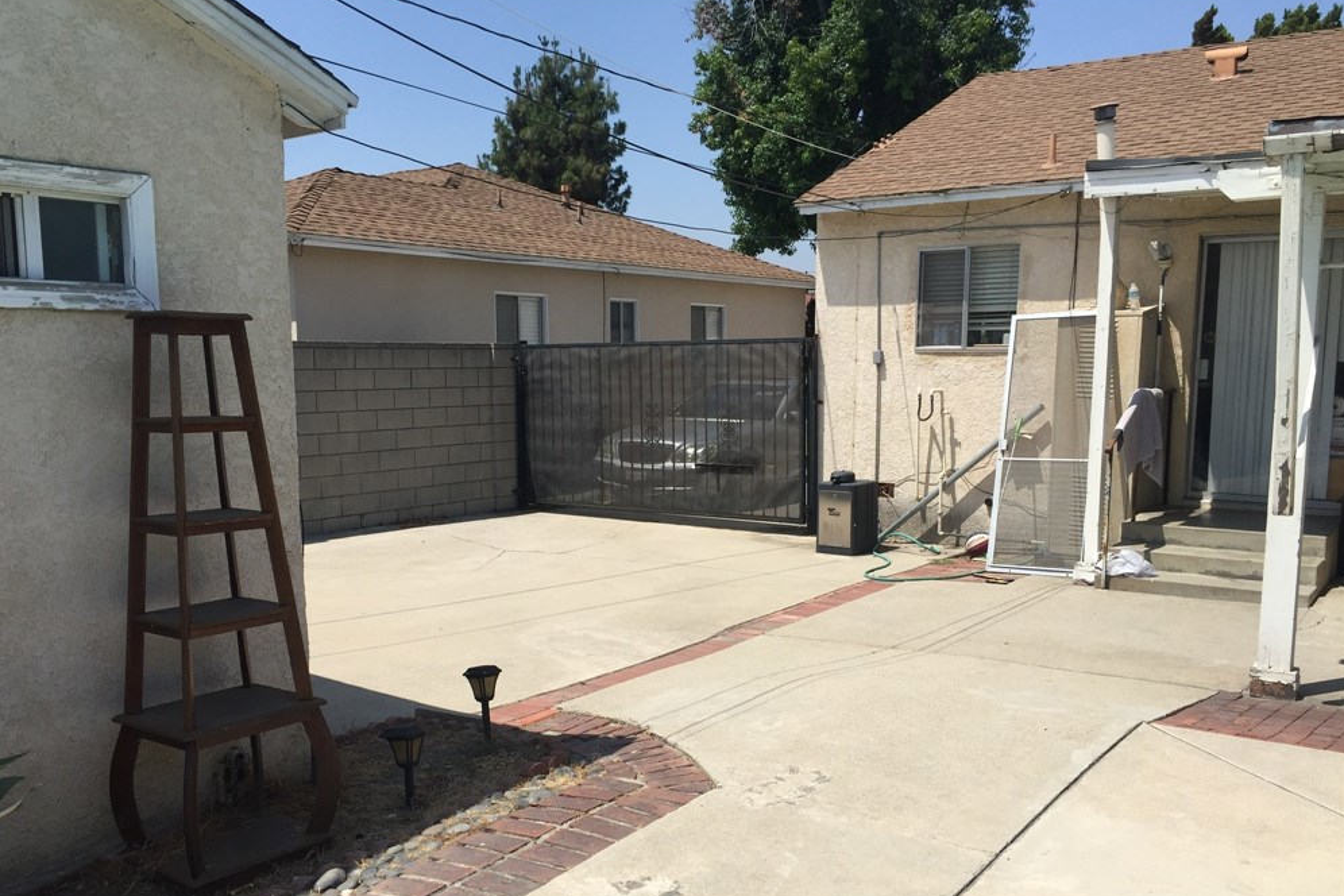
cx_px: 659
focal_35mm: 31
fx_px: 1157
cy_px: 505
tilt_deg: -5.5
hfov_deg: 60.3
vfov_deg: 42.2
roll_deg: -0.2
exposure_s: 1/2639
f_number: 2.2
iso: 32
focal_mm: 4.15
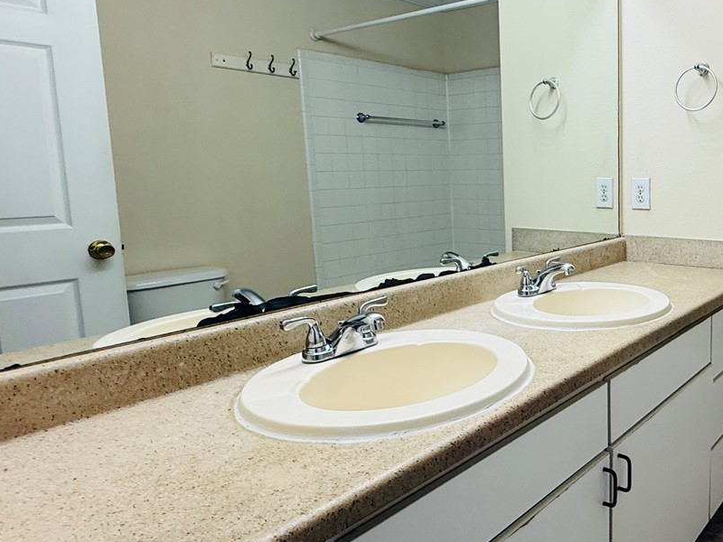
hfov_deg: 56.7
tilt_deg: -6.1
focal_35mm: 28
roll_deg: -0.1
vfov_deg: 49.6
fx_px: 585
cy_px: 240
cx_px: 620
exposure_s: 1/120
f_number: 2.2
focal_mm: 2.22
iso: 125
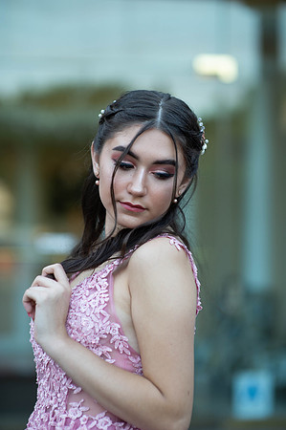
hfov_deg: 16.0
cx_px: 143
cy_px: 215
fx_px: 1015
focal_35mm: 85
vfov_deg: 23.9
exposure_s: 1/640
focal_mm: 85
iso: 250
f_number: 2
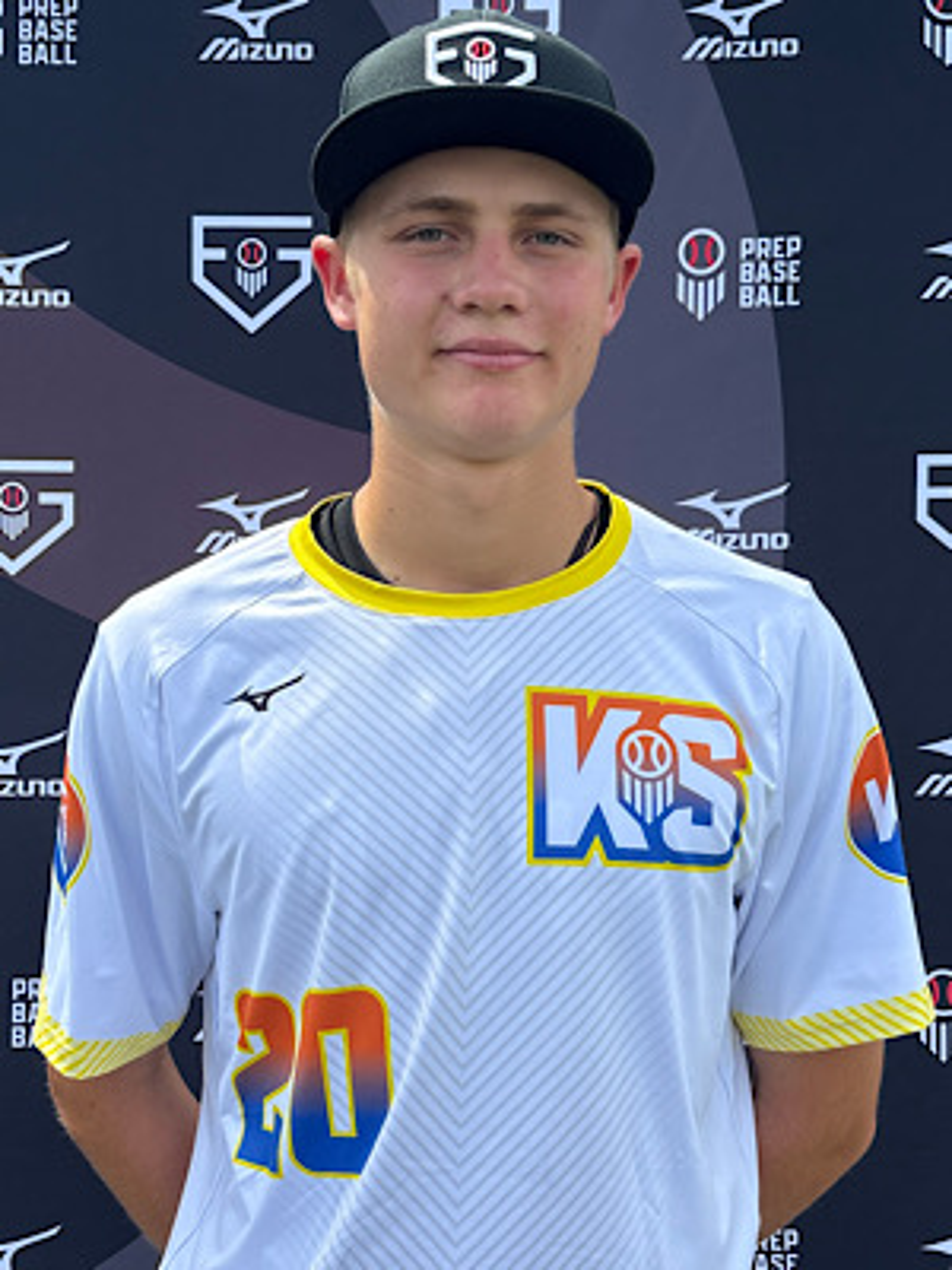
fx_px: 953
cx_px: 476
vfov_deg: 67.3
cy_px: 635
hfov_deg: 53.1
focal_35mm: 26
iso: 64
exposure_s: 1/2012
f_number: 1.6
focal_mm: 5.96
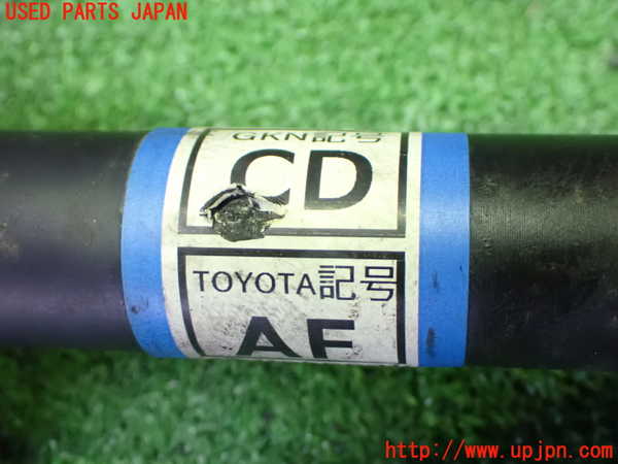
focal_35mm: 47
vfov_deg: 30.9
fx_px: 839
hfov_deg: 40.4
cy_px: 232
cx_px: 309
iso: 1600
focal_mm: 8.4
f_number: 3.1
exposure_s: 1/40
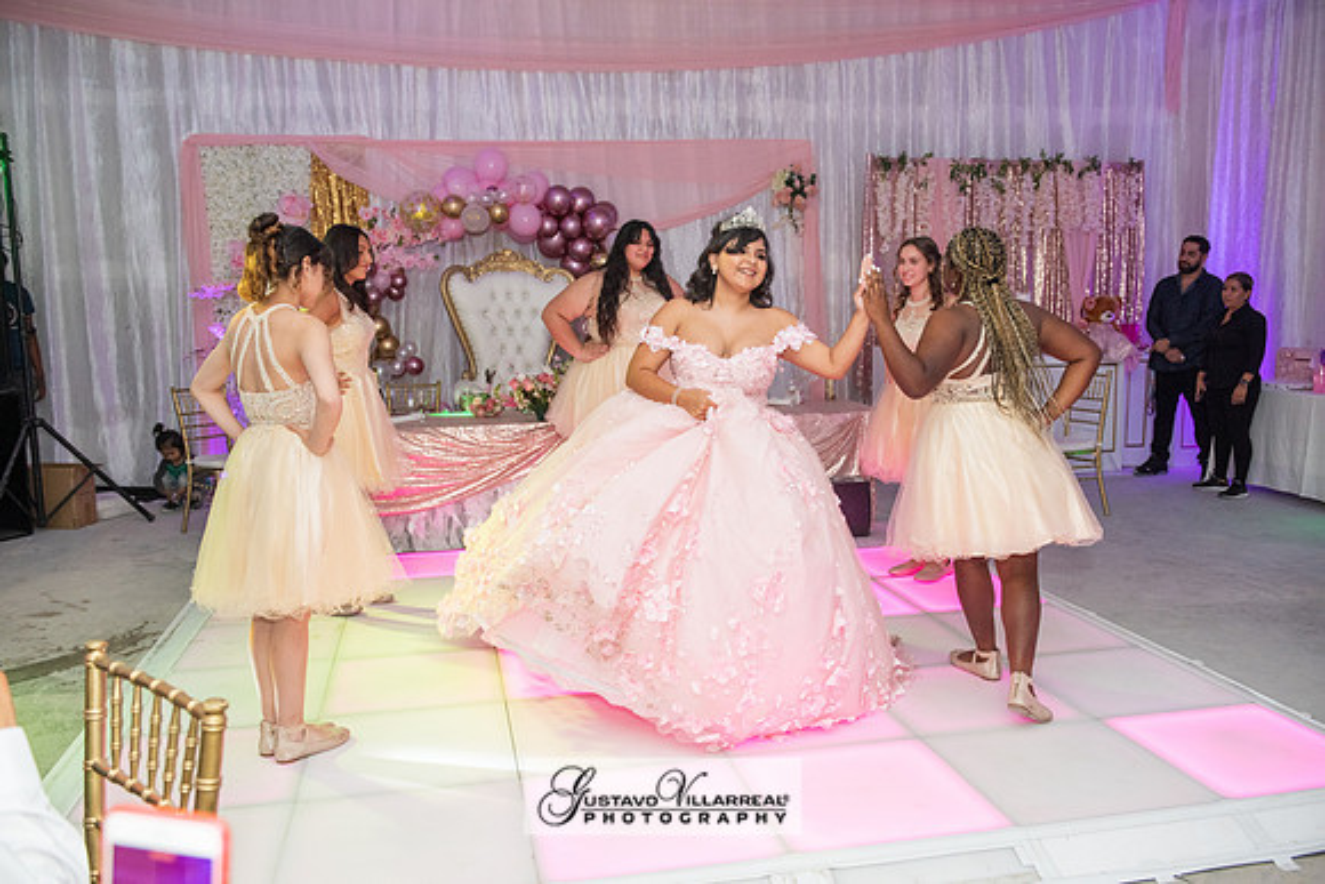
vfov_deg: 45.0
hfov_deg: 63.6
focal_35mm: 29
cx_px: 662
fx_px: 1068
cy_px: 442
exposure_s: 1/160
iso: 1250
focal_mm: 29
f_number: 4
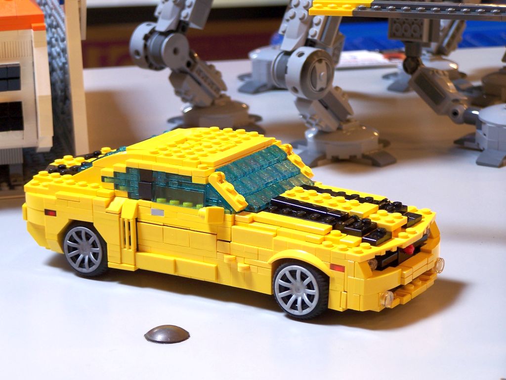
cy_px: 190
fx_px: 1710
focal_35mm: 117
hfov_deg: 16.8
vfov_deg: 12.7
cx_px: 253
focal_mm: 19.4
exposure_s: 1/6
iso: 80
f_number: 3.2
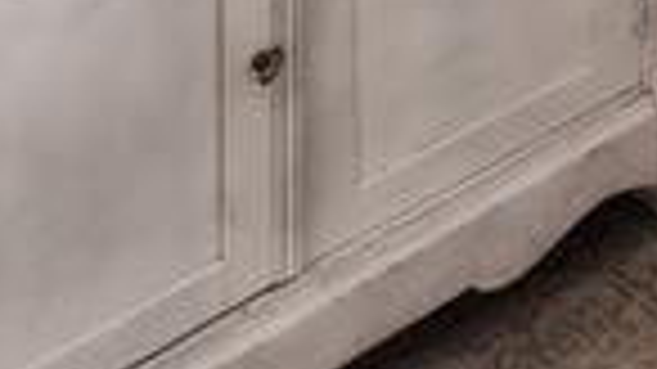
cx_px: 1431
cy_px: -1010
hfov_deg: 15.2
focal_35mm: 103
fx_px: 1794
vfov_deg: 8.2
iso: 320
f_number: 7.1
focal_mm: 14
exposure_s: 1/20
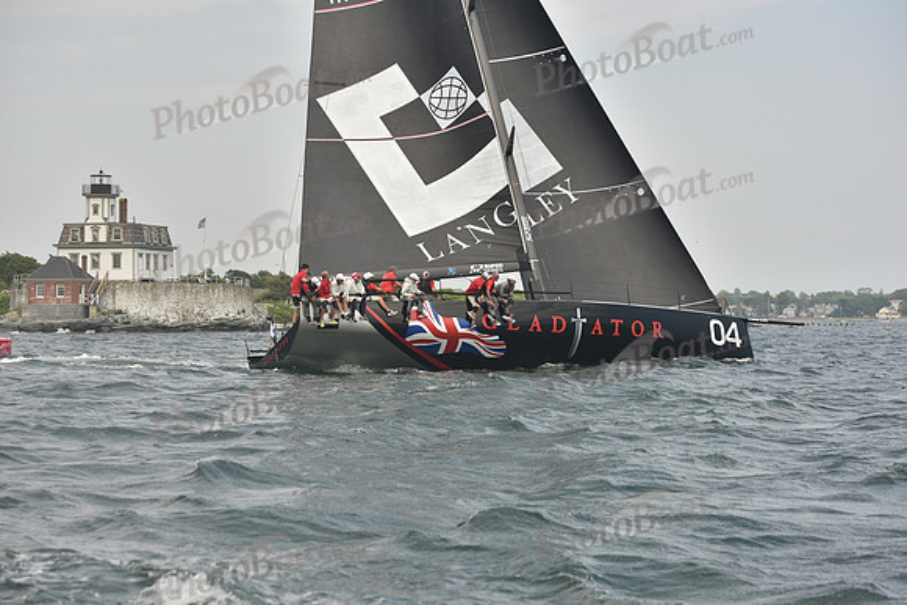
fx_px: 2167
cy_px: 302
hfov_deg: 23.6
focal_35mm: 86
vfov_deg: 15.9
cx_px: 454
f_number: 5.6
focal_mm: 86
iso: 250
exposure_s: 1/640
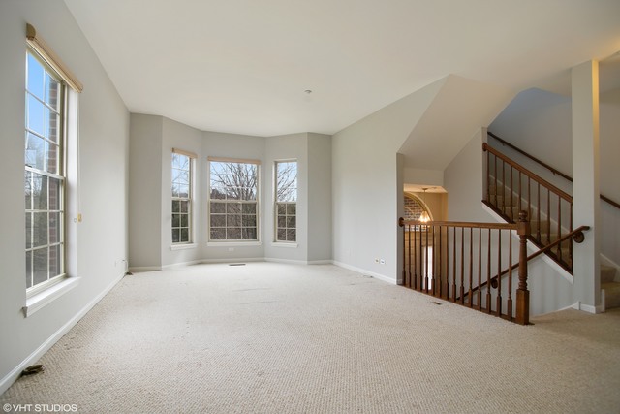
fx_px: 293
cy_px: 207
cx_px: 310
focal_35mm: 17
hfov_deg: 93.3
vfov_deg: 70.5
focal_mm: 17
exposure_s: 1/15
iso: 400
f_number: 8
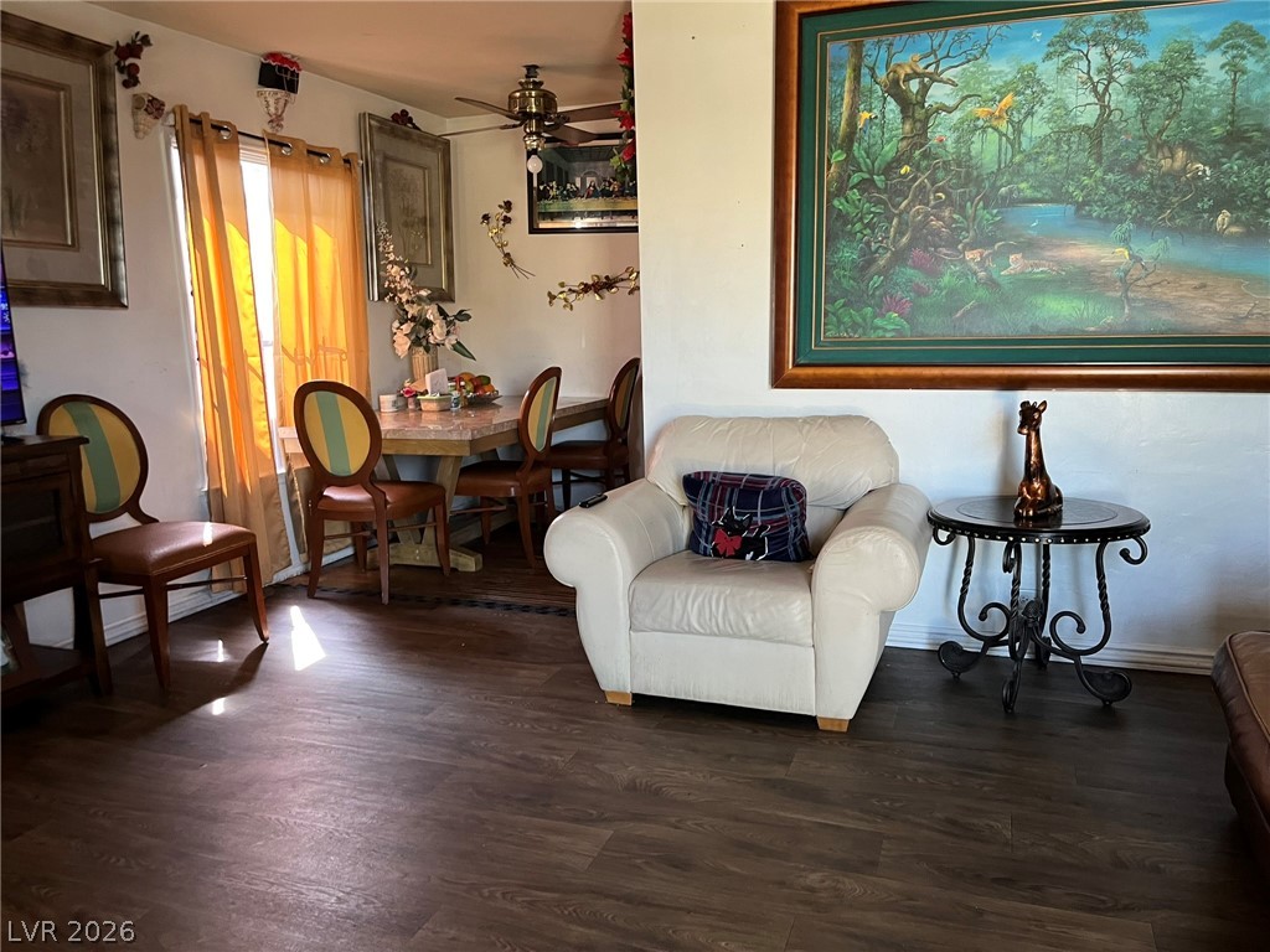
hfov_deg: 67.3
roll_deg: +1.5
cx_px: 635
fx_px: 954
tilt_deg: -11.0
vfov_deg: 53.1
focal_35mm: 26
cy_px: 476
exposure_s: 1/60
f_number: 1.6
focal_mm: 5.1
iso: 200
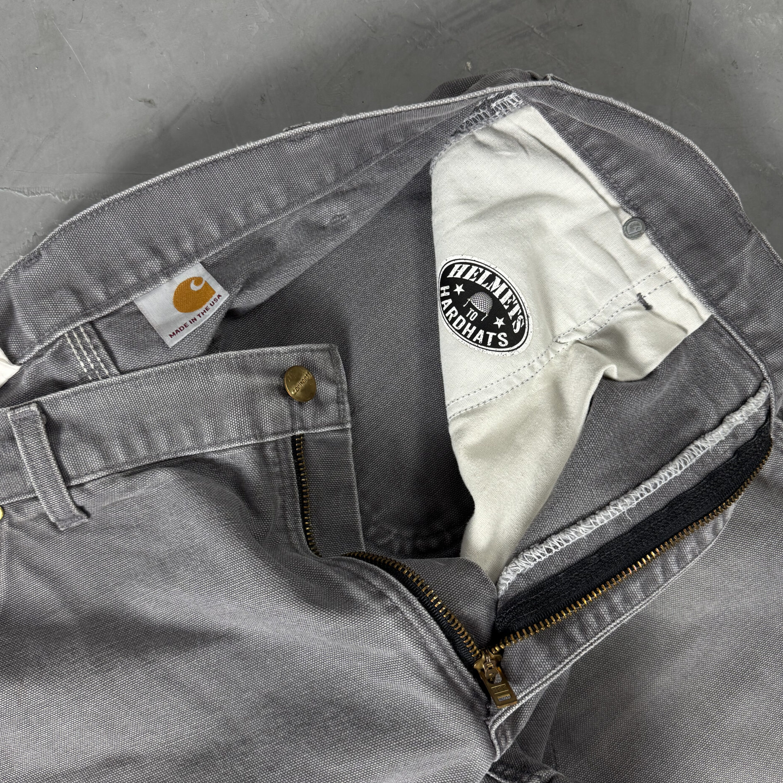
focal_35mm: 29
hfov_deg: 55.6
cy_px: 394
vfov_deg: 55.6
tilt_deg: -83.2
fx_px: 742
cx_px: 383
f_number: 1.78
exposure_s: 1/60
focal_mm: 6.76
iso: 160
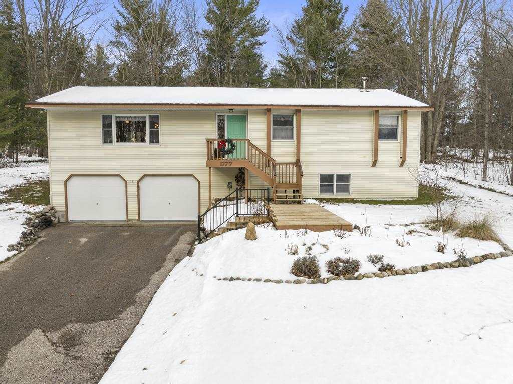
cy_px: 192
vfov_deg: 56.8
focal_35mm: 24
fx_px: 356
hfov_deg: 71.6
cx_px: 256
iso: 100
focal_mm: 12.29
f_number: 2.8
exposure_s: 1/800
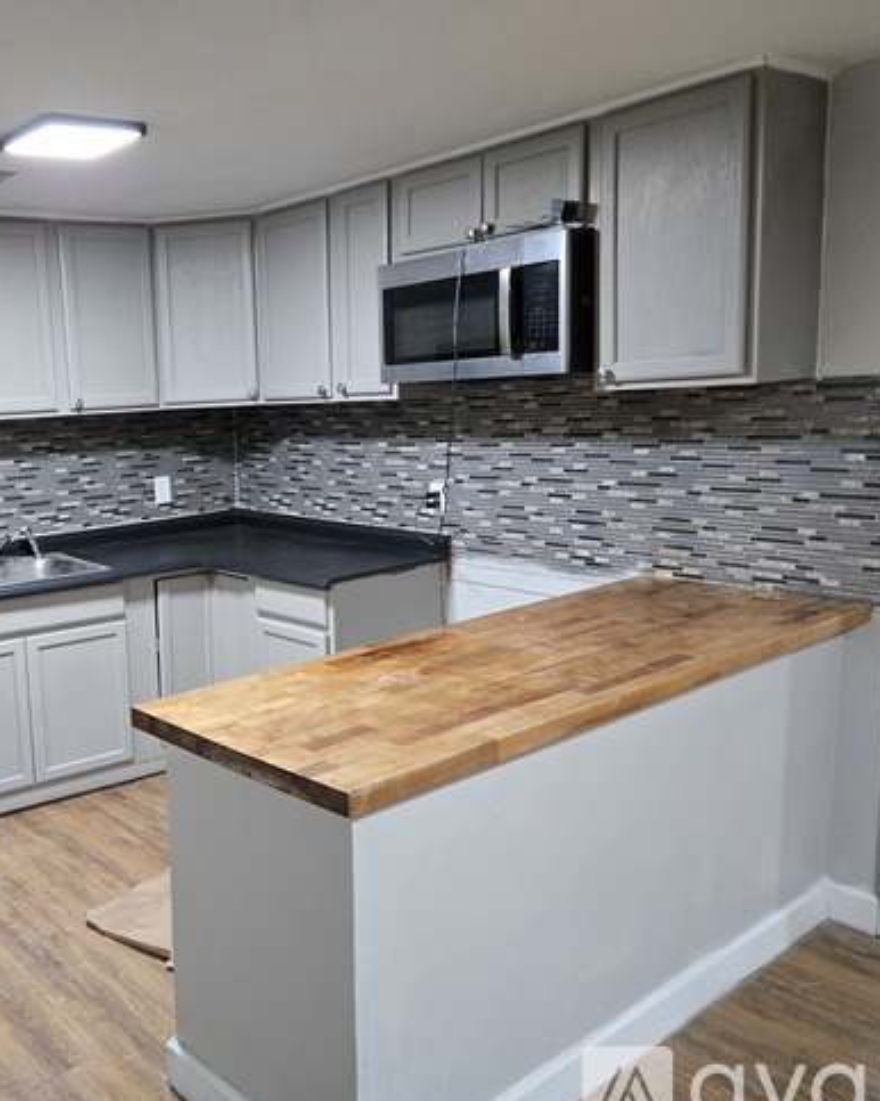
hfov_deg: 45.0
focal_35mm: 31
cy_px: 568
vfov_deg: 57.2
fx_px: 1010
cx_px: 190
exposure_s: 1/120
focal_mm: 5.4
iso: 1000
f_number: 1.8
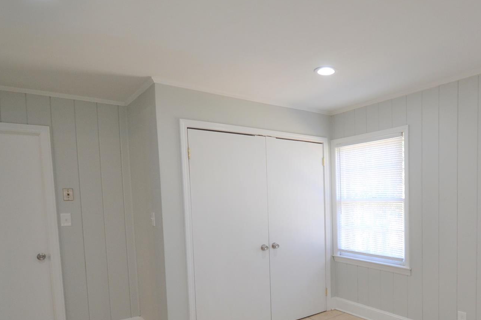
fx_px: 321
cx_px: 348
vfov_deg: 51.4
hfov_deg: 69.9
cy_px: 230
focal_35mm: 24
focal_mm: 10
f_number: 4
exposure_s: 1/60
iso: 400
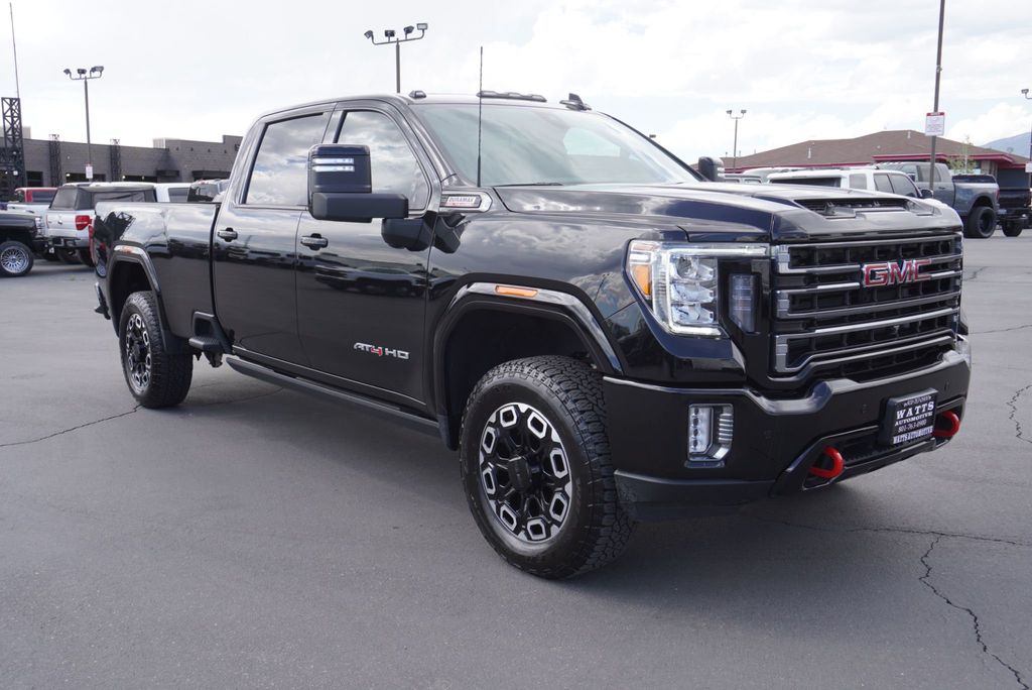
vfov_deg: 40.0
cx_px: 516
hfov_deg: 57.2
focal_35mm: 33
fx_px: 946
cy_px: 345
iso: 100
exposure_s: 1/125
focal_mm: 22
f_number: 6.3
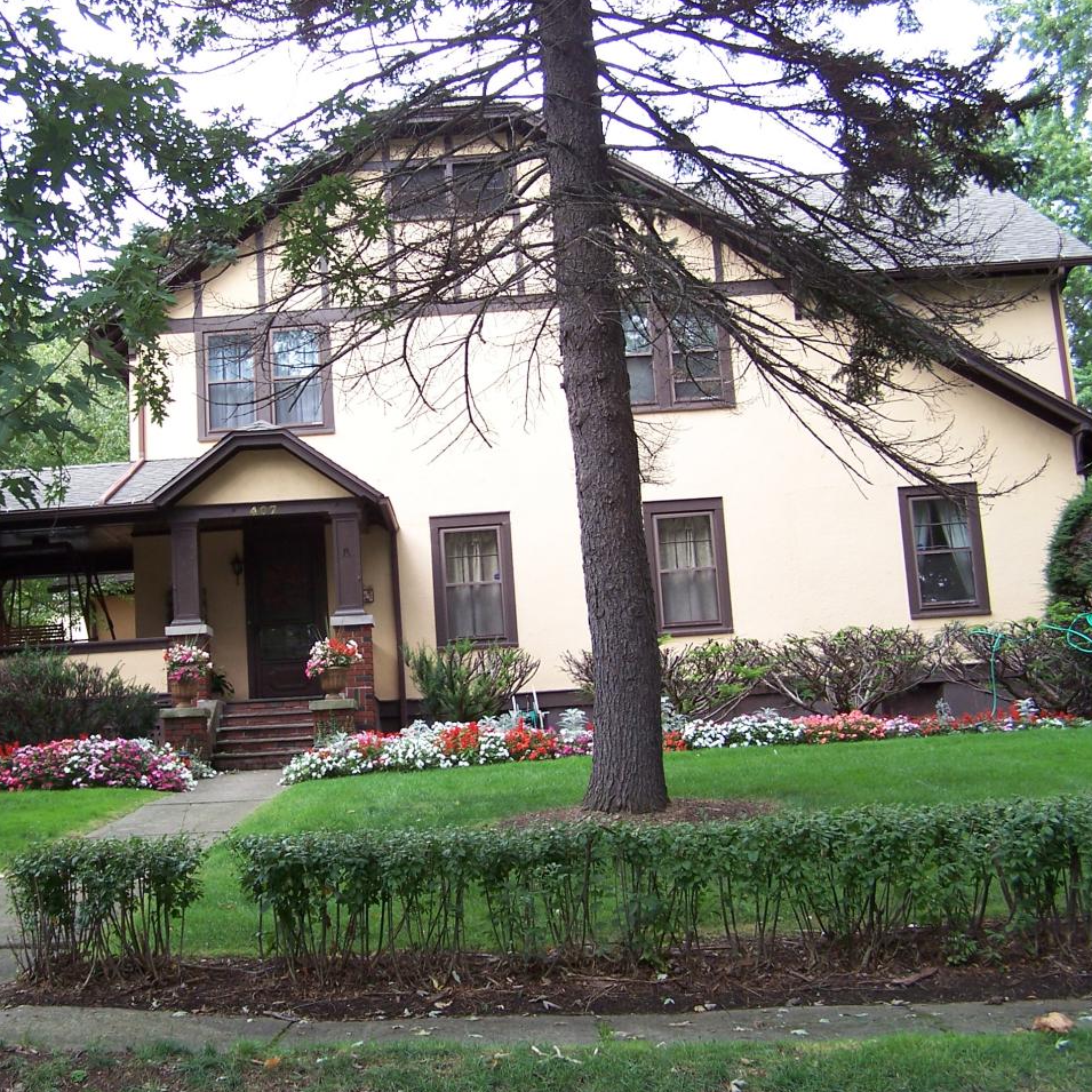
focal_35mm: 45
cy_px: 547
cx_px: 419
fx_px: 1606
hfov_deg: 37.4
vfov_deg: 37.6
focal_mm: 6.3
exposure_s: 1/90
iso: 80
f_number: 2.8
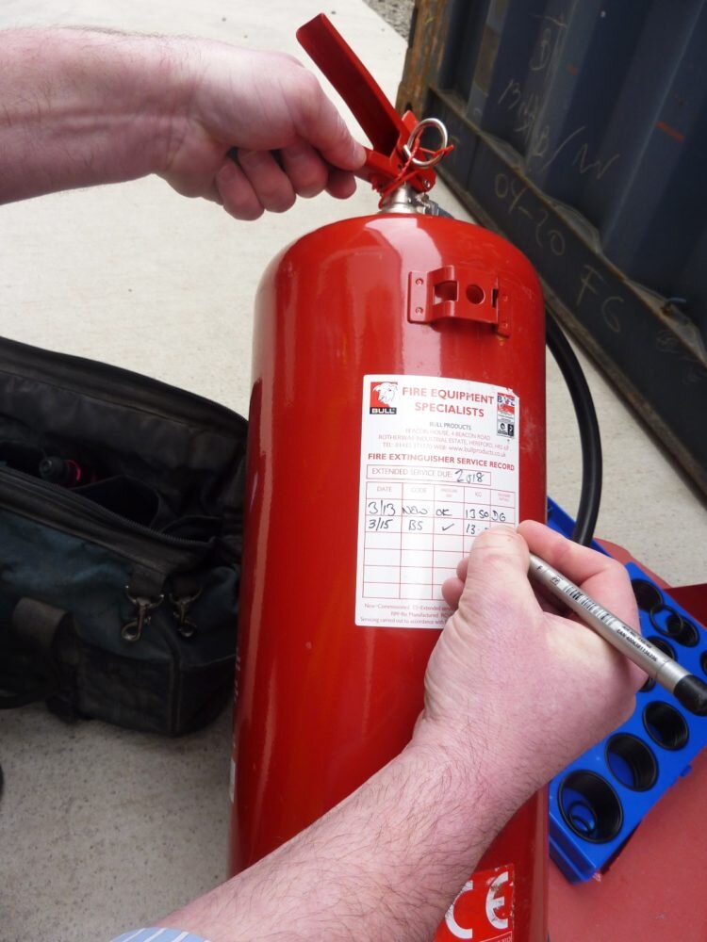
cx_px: 354
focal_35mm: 25
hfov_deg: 54.9
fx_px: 681
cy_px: 471
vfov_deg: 69.4
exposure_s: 1/40
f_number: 3.3
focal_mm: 4.1
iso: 80
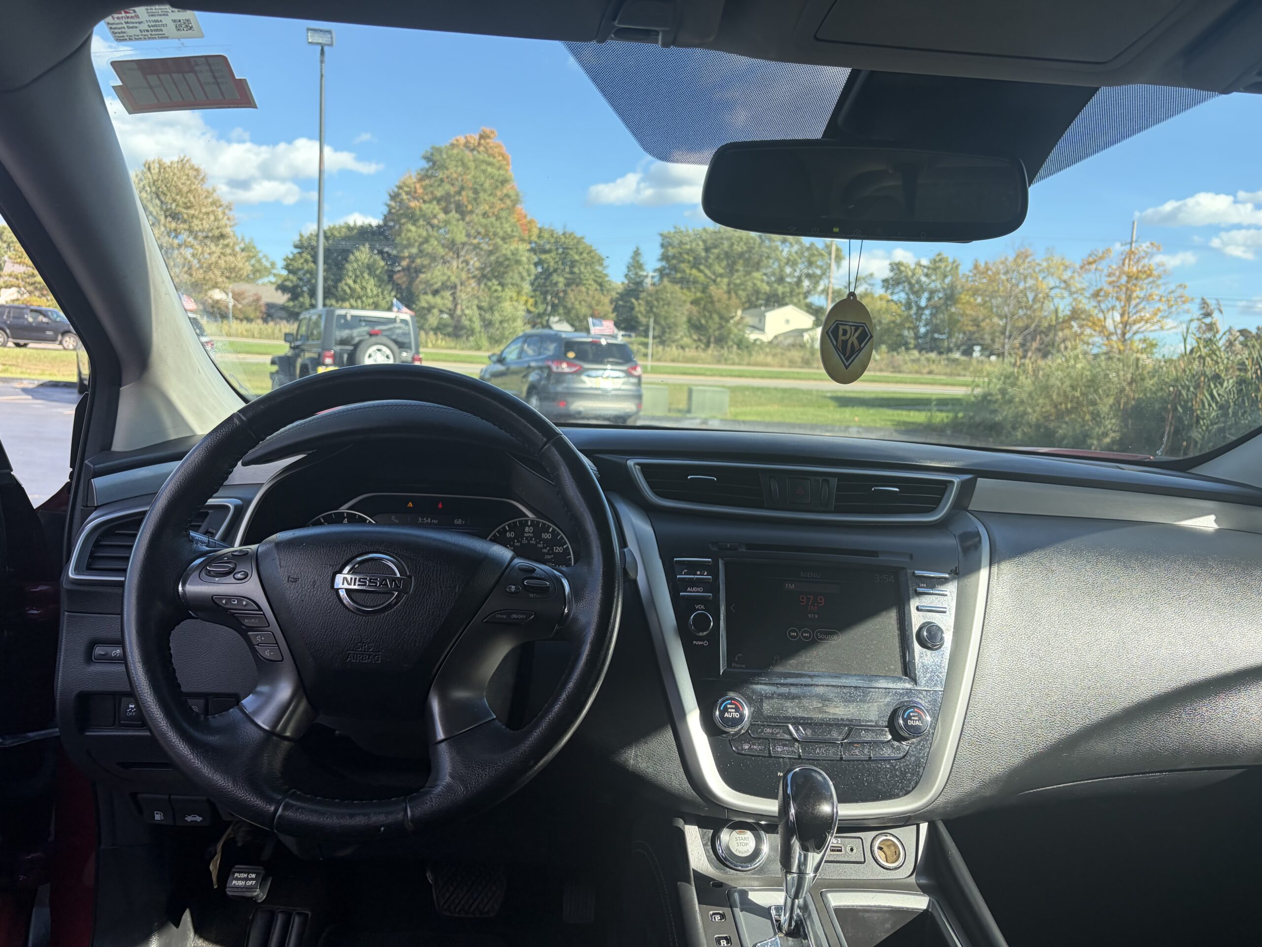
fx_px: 948
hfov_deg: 67.3
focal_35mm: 26
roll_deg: -3.6
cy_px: 474
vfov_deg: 53.1
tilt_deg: -3.8
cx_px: 631
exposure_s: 1/801
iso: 50
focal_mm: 5.96
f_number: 1.6
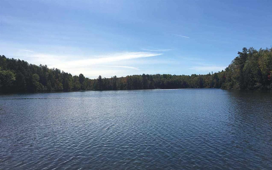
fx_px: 230
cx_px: 137
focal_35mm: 31
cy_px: 102
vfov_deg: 40.4
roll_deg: +0.9
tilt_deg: -2.0
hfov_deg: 61.2
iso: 25
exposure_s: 1/2747
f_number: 2.2
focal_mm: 4.15
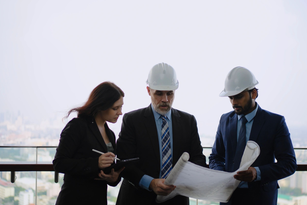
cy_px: 105
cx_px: 163
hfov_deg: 41.1
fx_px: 409
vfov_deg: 28.1
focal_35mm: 48
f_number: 1.8
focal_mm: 45
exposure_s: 1/800
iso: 100
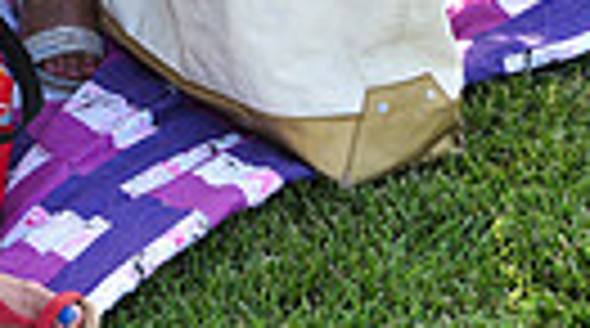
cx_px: 54
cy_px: -443
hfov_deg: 15.7
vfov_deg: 8.2
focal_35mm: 135
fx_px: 2107
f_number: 6.3
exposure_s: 1/160
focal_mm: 29
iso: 200
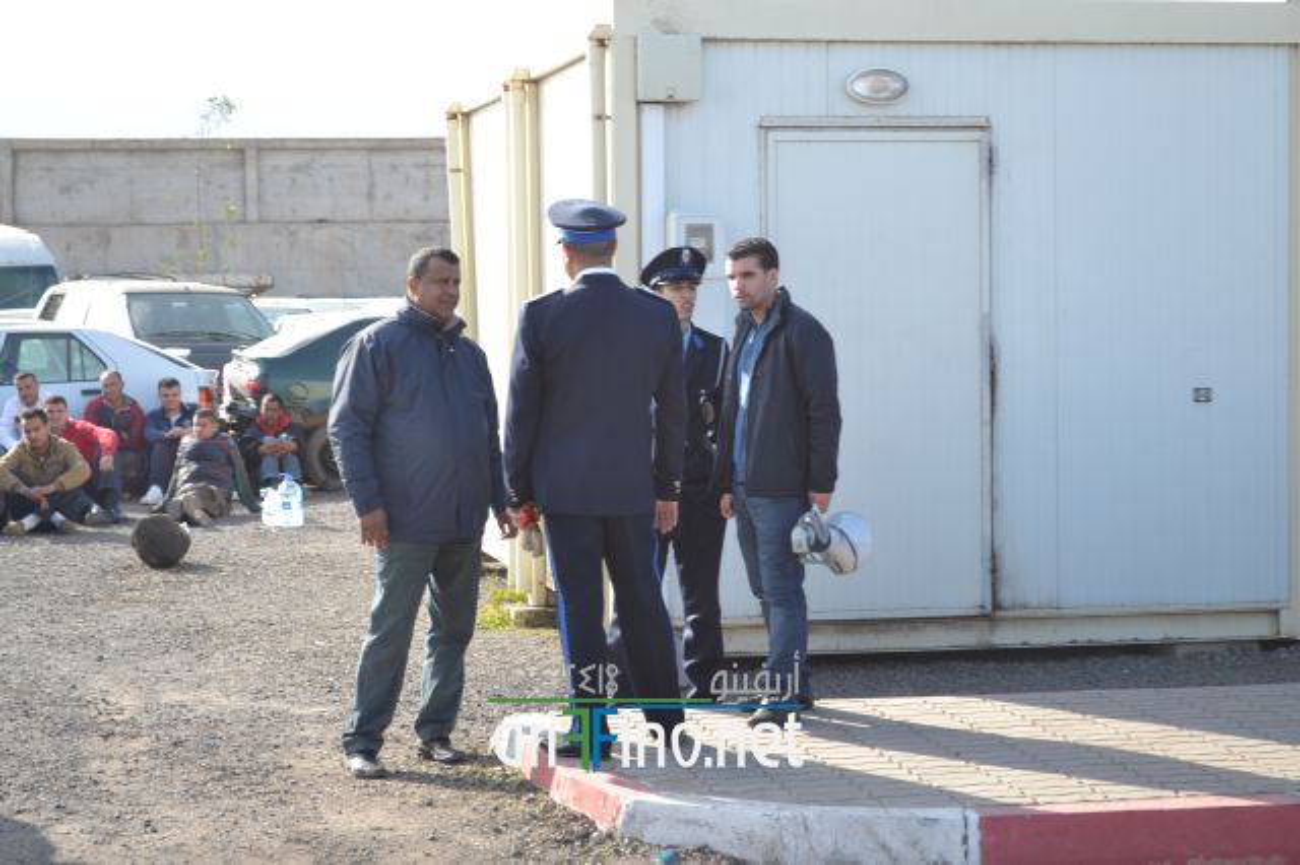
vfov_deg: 16.5
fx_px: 2978
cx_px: 650
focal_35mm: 82
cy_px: 432
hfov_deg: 24.6
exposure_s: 1/160
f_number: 6.3
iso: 100
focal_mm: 55
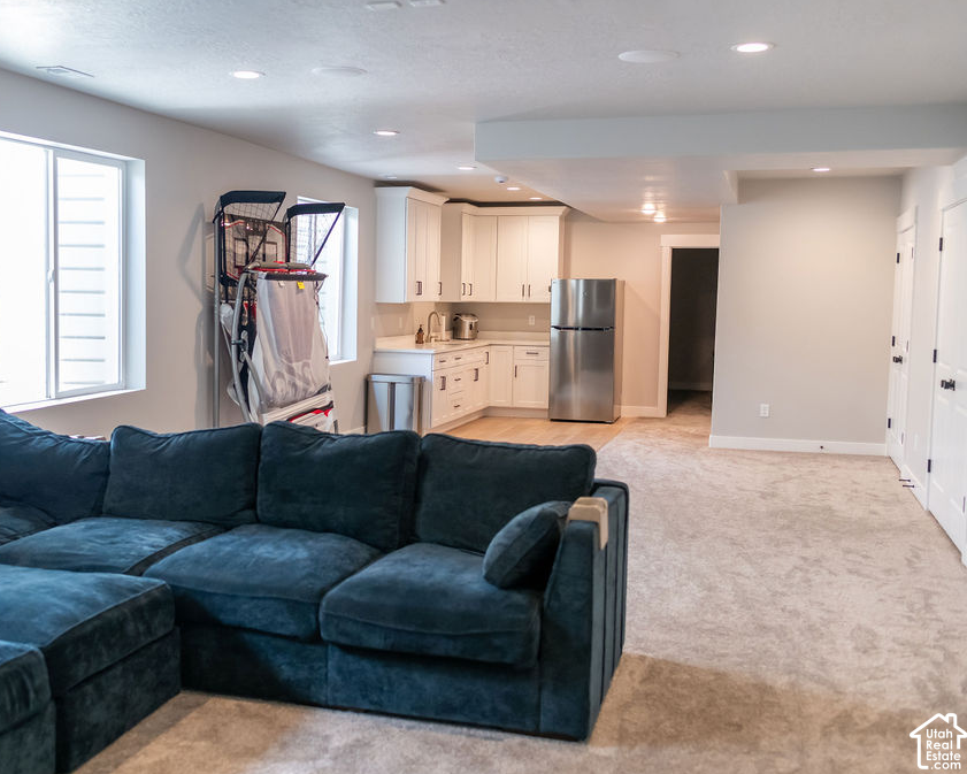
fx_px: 1145
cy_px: 388
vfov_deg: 37.3
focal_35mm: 40
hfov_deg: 45.6
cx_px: 397
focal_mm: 35
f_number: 3.2
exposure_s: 1/250
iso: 1600
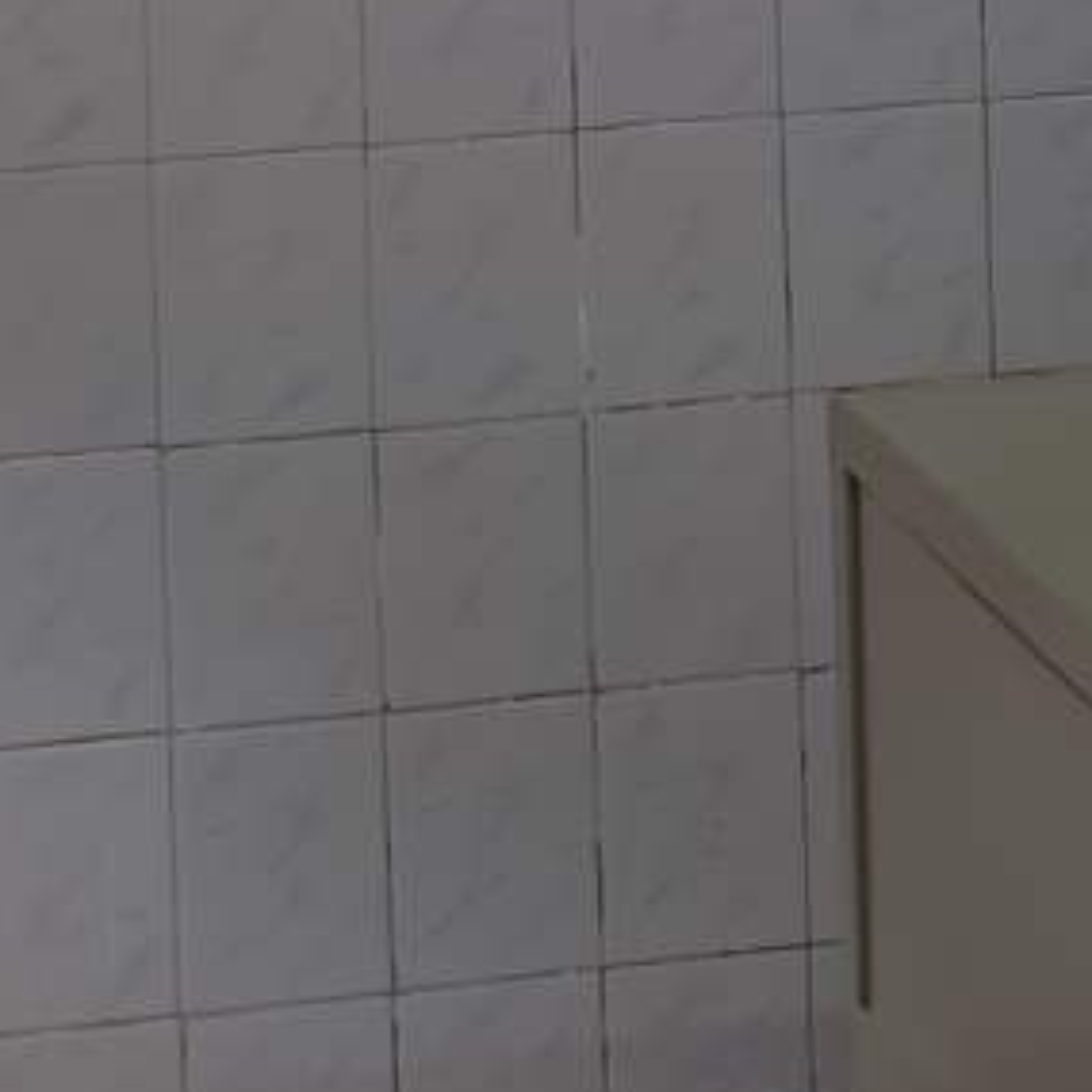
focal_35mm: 144
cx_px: 759
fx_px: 5139
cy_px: -628
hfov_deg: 12.1
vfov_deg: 11.5
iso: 399
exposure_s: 1/50
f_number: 1.9
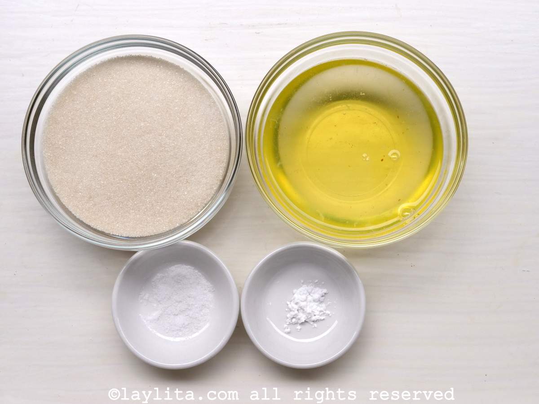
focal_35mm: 58
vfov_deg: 25.2
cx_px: 270
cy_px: 202
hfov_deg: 33.2
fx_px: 903
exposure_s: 1/60
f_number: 11
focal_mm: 29
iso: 800
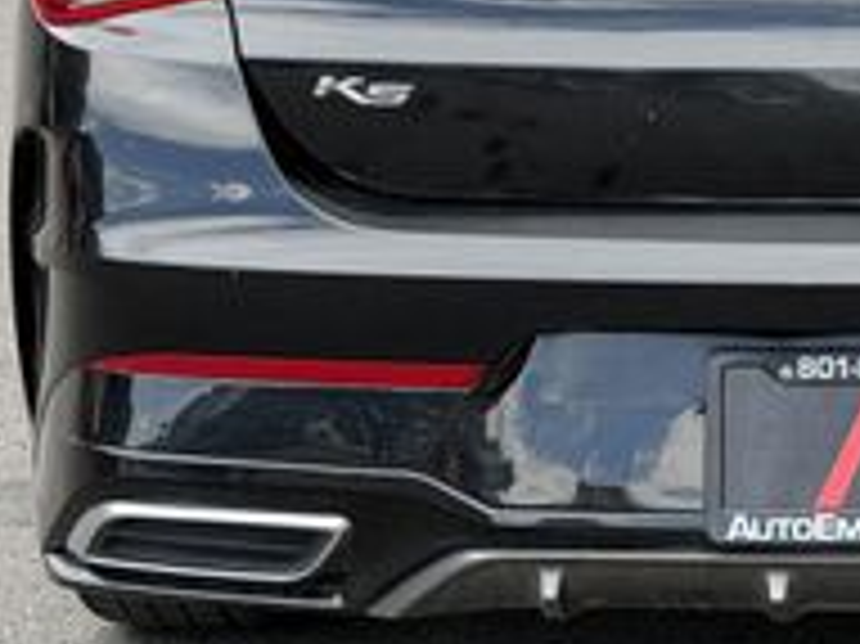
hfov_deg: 12.2
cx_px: 824
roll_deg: -1.0
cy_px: -90
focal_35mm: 161
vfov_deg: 9.1
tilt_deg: -7.5
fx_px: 3997
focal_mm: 6.76
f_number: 1.78
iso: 80
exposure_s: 1/601
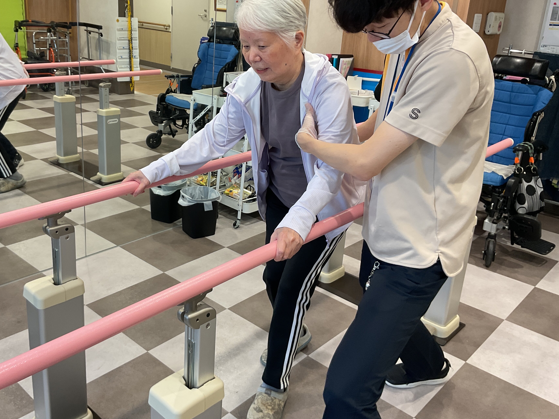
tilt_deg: -18.5
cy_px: 176
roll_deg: -1.5
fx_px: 549
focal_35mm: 34
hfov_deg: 53.7
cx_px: 232
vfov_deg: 41.7
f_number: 1.8
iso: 50
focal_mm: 3
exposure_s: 1/60
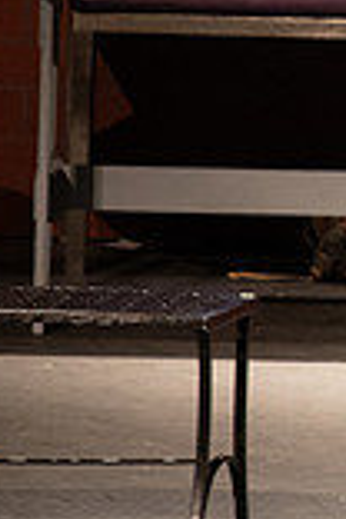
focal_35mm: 1374
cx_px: 888
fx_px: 19807
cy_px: 43
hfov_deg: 1.0
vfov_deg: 1.5
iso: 5600
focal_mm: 370
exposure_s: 1/160
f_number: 6.3
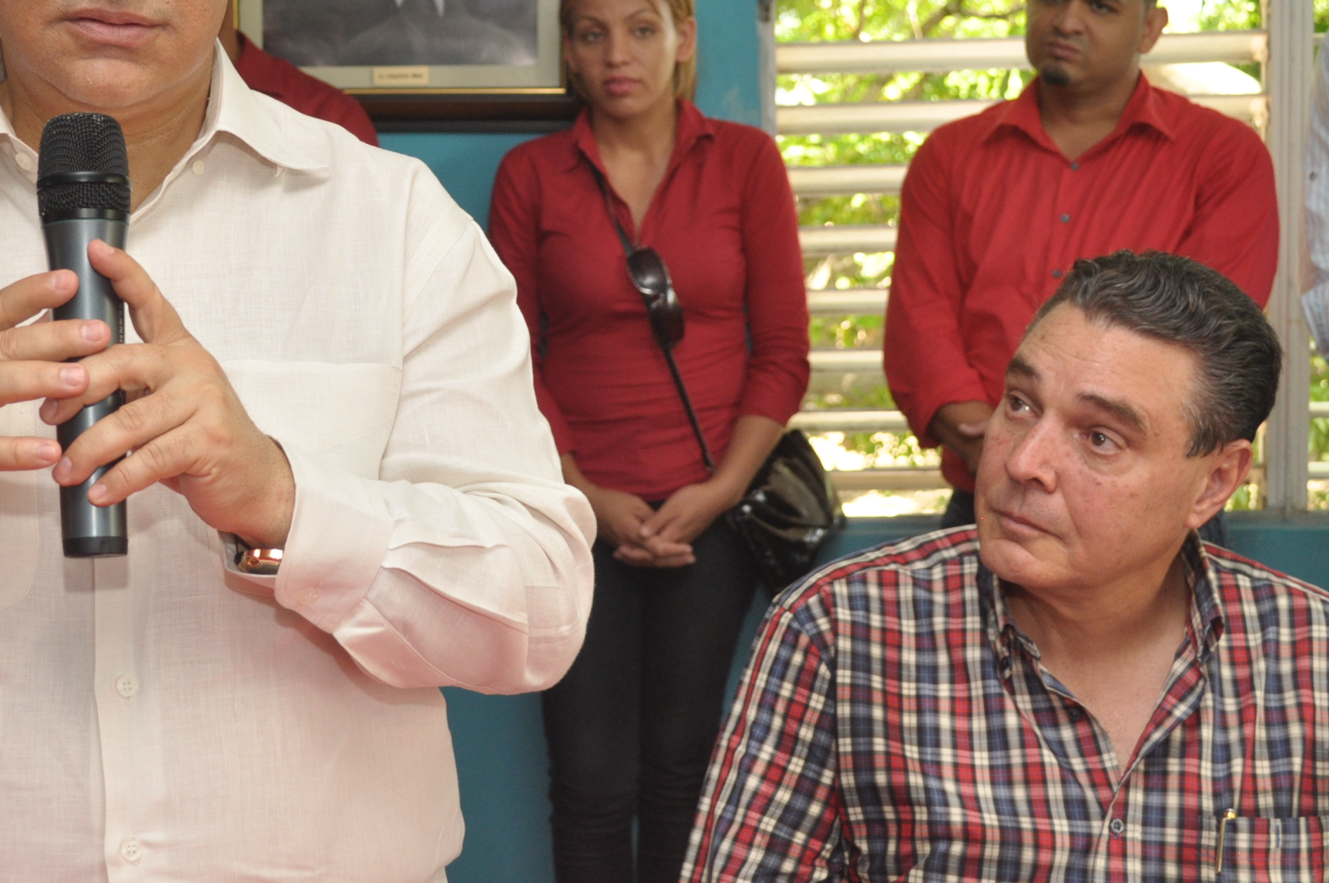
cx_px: 304
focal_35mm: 70
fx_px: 2581
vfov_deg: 19.4
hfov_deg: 28.4
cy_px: 336
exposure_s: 1/125
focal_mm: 28
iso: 640
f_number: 5.6
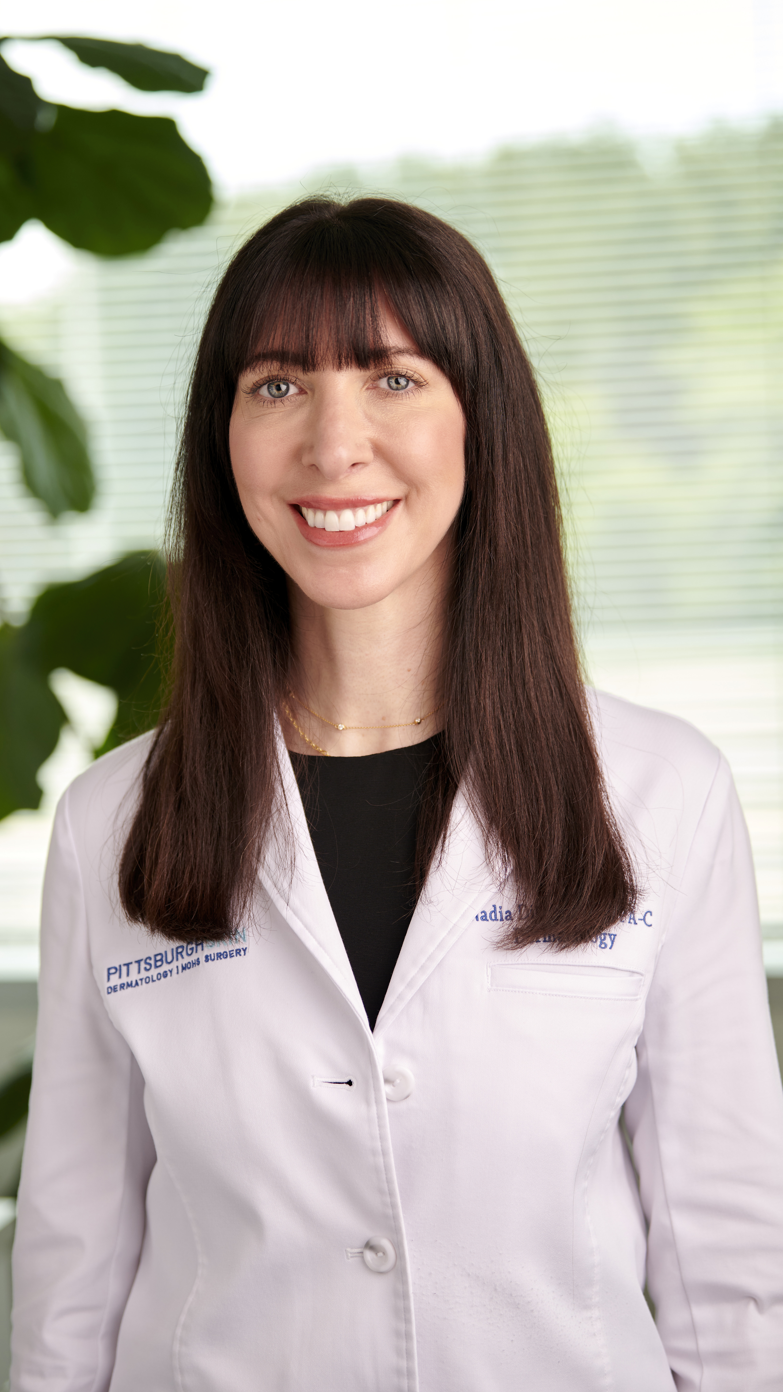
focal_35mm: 76
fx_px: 2805
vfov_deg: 27.9
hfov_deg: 15.9
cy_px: 694
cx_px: 344
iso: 200
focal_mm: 72
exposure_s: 1/160
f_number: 2.8
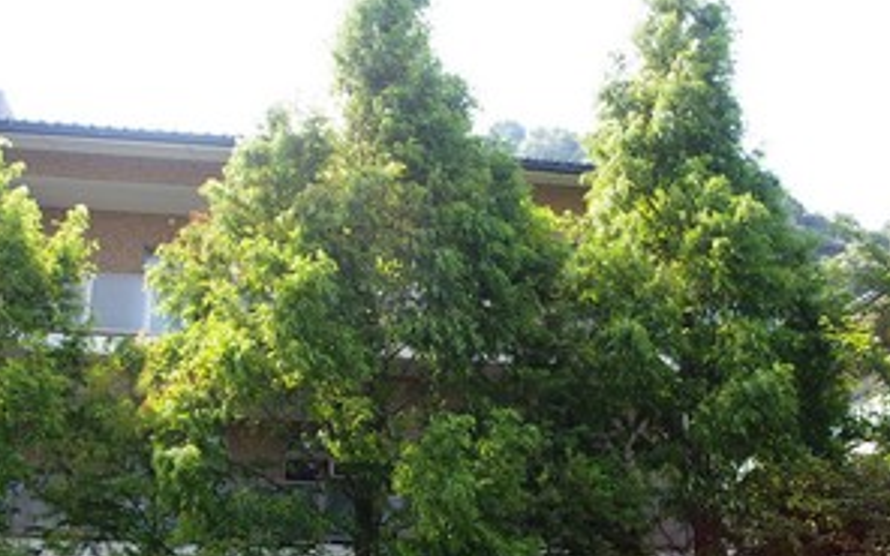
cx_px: 486
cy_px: 380
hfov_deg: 44.3
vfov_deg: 28.4
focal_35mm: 45
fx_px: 1091
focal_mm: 18
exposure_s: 1/125
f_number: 5.6
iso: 200
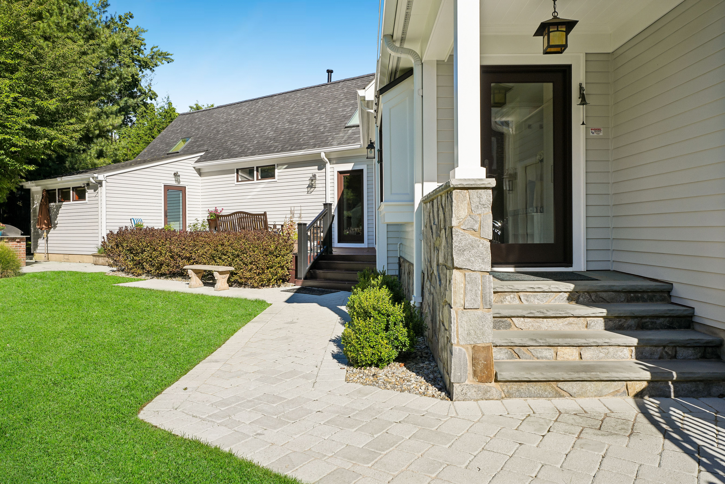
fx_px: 487
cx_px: 362
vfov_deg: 52.8
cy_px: 242
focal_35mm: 24
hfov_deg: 73.3
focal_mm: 24.2
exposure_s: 1/640
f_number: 8
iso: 200
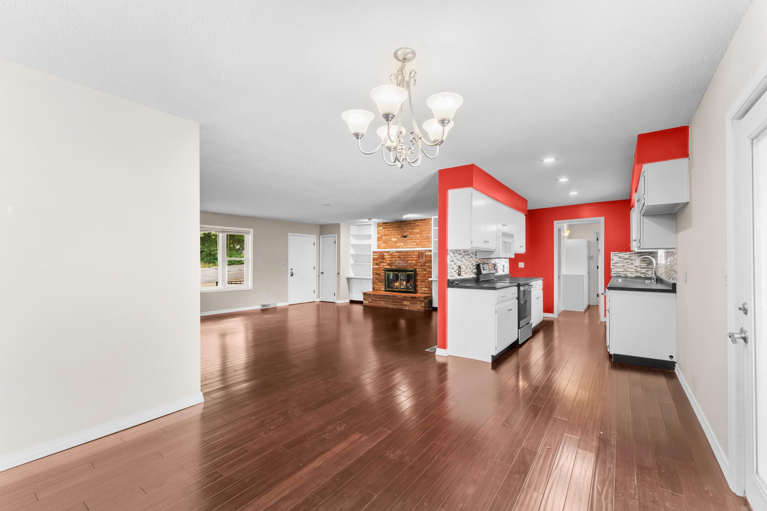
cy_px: 256
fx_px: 320
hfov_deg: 100.4
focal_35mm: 15
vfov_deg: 77.3
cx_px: 384
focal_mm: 10
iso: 200
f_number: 9
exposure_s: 1.3
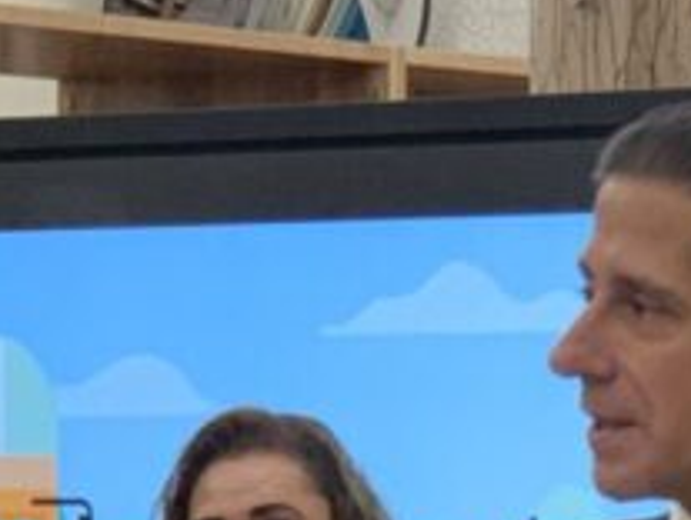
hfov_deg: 6.1
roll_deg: +0.1
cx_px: 788
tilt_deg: -1.8
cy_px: 773
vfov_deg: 4.6
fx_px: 6419
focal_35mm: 321
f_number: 2.4
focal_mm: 6
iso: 125
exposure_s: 1/60
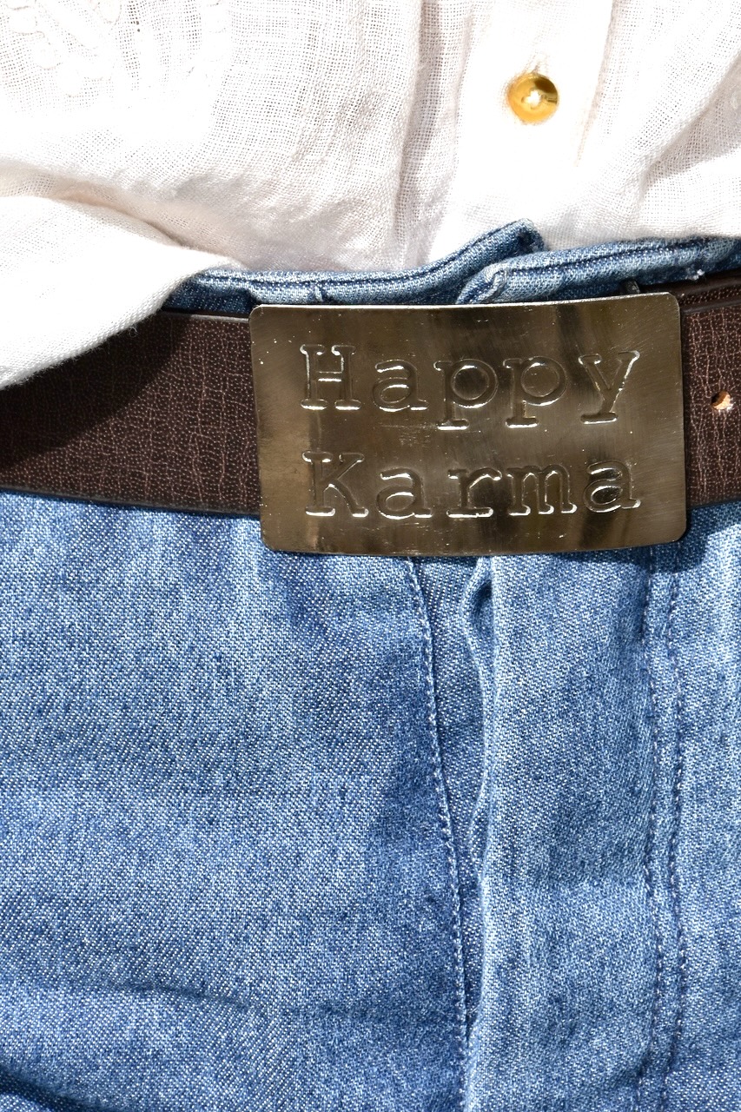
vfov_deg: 13.0
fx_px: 4864
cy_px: 556
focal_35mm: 158
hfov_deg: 8.7
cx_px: 370
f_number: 10
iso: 100
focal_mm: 105
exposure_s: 1/250
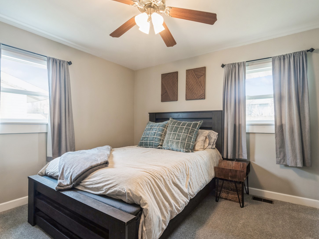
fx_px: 166
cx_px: 169
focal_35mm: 18
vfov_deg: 71.6
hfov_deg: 87.6
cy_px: 120
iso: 400
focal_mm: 16
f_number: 10
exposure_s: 1/2
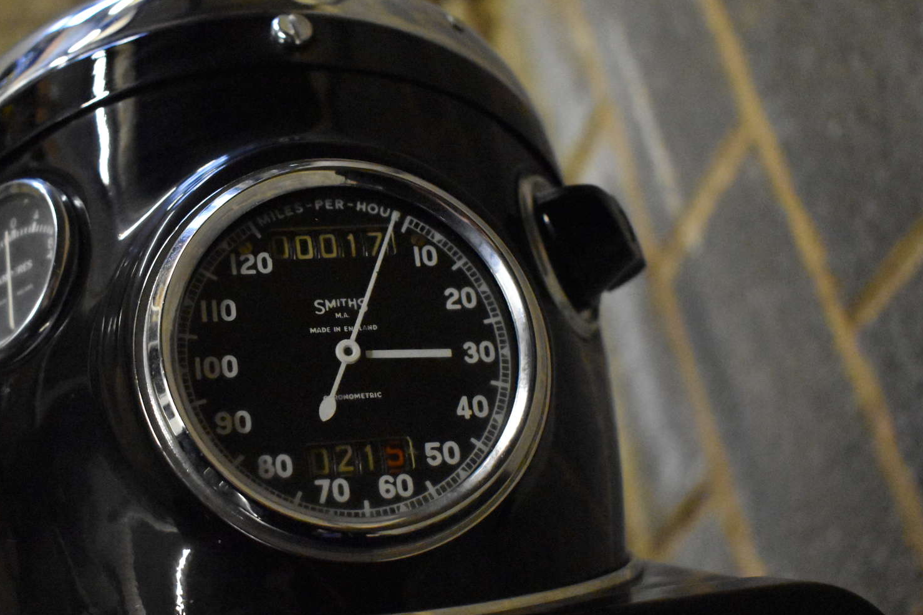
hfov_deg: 38.9
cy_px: 389
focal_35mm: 51
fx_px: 1299
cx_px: 346
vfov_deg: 26.5
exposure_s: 1/125
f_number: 4
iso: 10000
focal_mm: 25
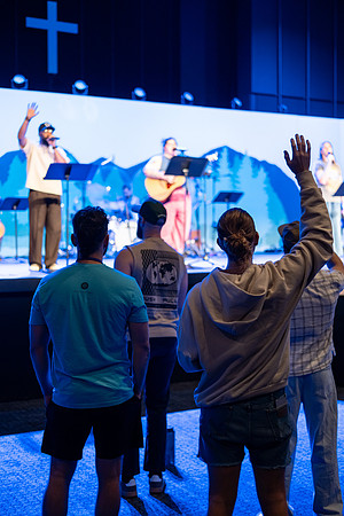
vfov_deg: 39.6
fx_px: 717
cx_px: 172
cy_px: 258
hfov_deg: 27.0
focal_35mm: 50
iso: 500
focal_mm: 33
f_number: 1.4
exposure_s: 1/50
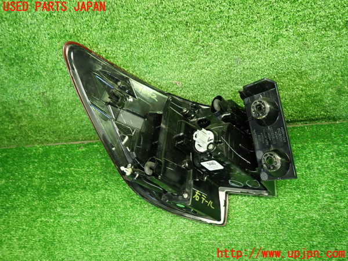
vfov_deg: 54.9
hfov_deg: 69.4
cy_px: 130
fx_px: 251
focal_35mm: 25
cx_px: 174
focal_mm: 4.5
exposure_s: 1/30
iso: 250
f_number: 2
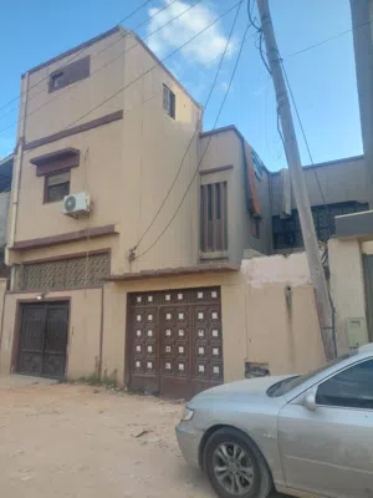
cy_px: 249
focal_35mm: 24
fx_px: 345
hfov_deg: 56.8
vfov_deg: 71.6
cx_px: 186
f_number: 1.8
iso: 40
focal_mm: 5.23
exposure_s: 1/392
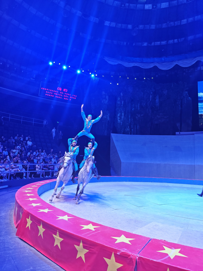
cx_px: 102
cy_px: 136
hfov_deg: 58.9
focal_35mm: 23
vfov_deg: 73.9
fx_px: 180
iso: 80
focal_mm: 6.68
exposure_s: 1/60.2
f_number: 1.44
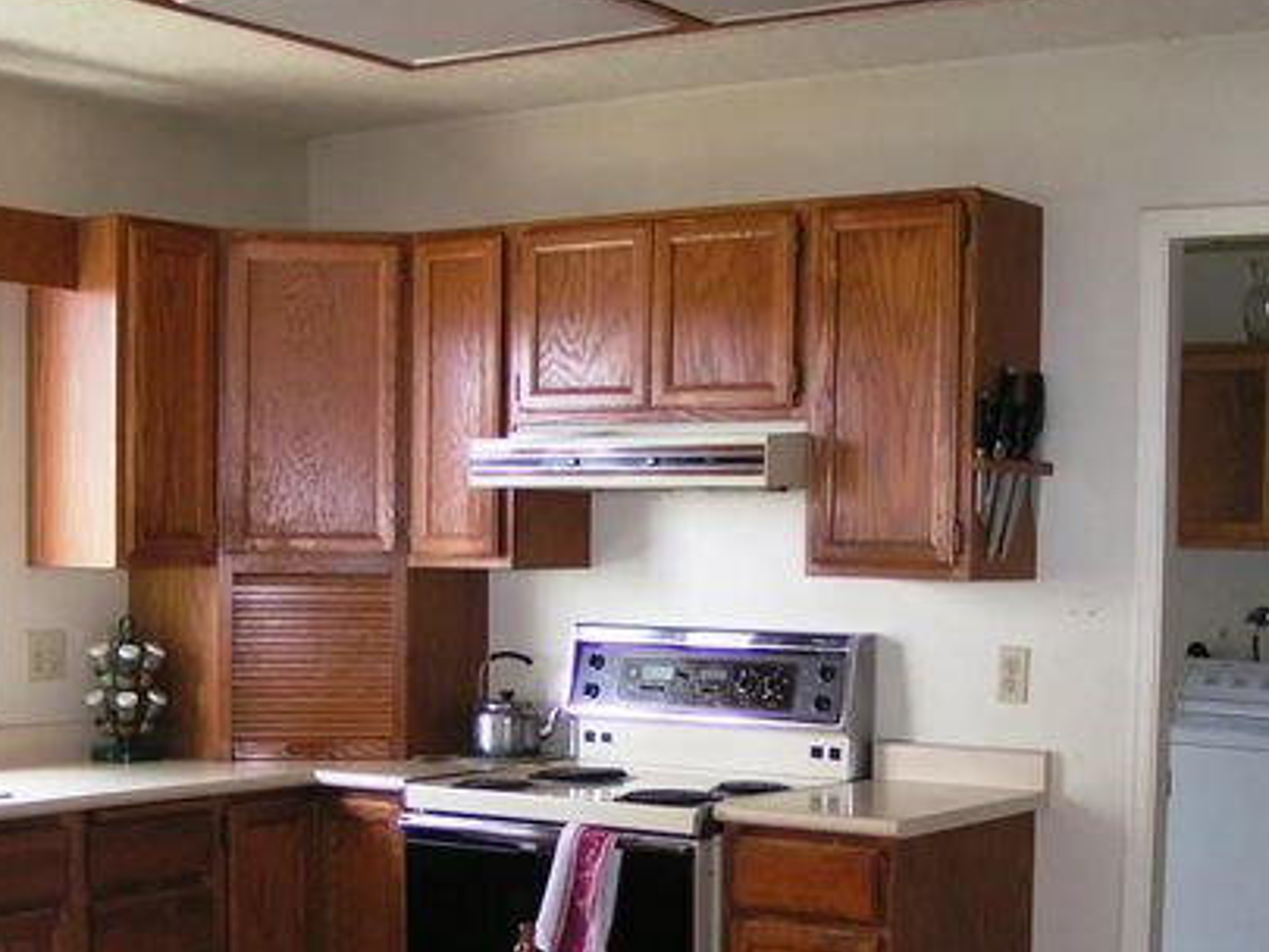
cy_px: 683
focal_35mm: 60
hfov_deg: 32.2
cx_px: 683
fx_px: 2200
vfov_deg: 24.2
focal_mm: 5.8
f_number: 2.8
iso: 100
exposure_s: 1/40
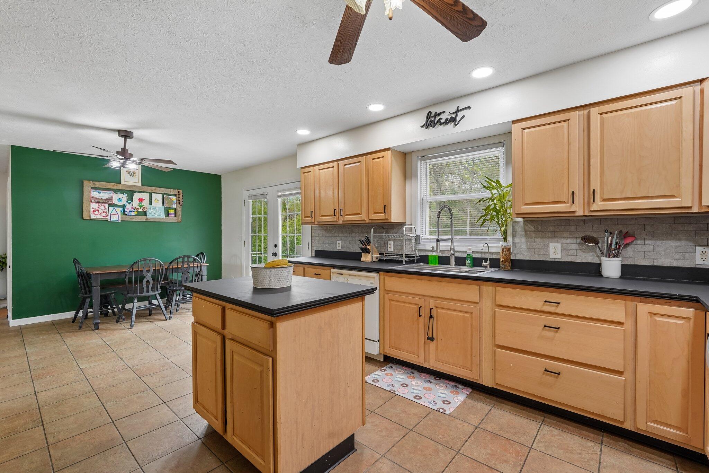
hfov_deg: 96.7
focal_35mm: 16
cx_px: 354
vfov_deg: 73.7
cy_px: 236
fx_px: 315
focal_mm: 16
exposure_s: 1/25
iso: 400
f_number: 8
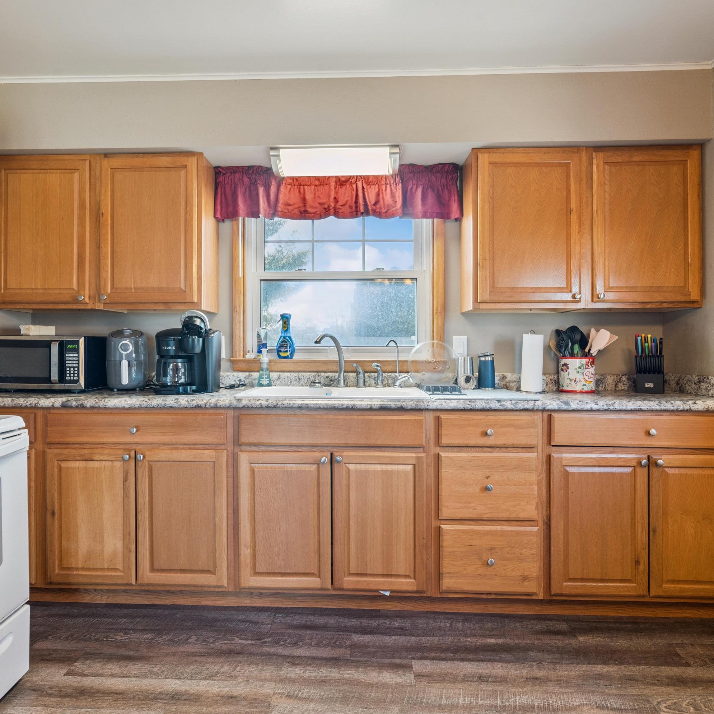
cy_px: 350
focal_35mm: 21
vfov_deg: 72.1
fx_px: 490
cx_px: 305
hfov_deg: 71.7
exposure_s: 1/25
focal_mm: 16
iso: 800
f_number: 10
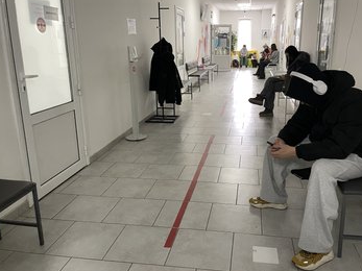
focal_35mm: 30
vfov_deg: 46.7
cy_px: 126
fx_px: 314
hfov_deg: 59.8
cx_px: 200
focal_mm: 4.2
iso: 320
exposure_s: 1/60
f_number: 1.6
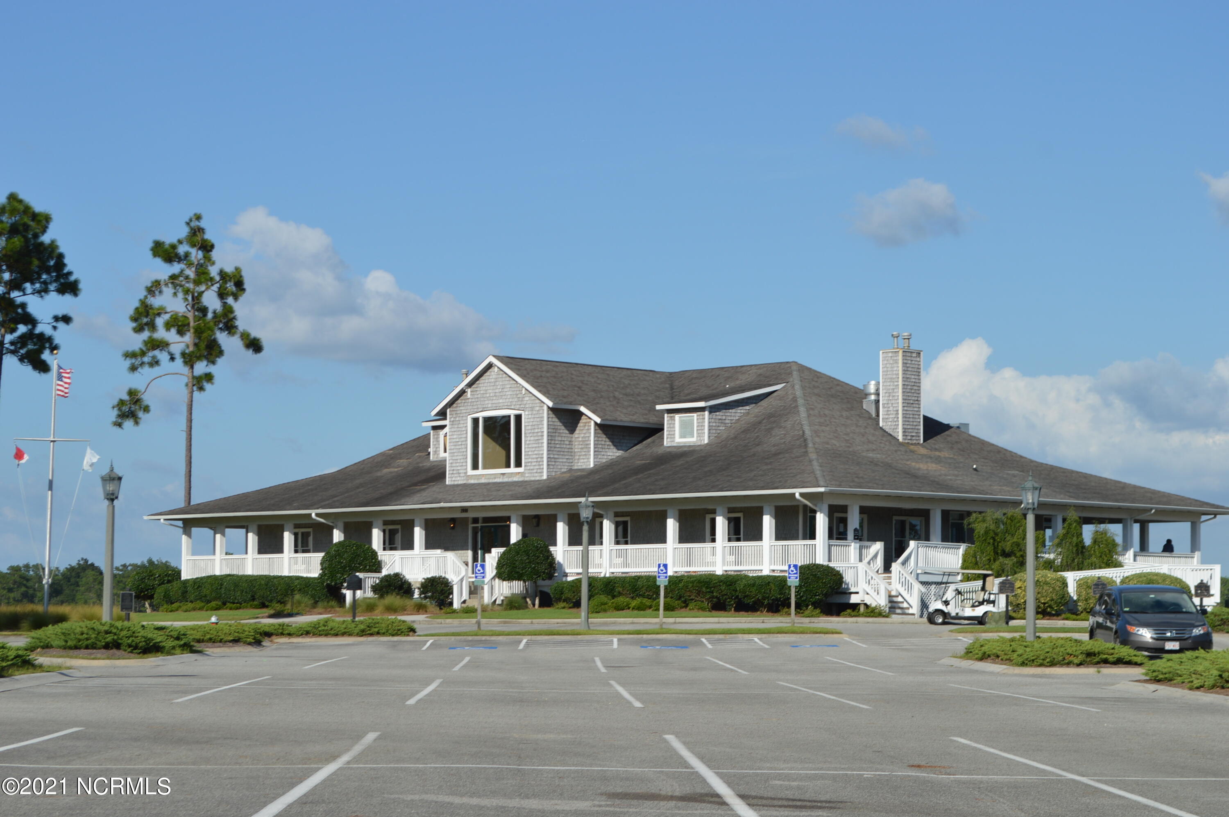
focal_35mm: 82
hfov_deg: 24.6
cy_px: 408
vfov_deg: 16.5
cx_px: 614
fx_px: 2814
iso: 100
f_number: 9
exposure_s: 1/320
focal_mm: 55
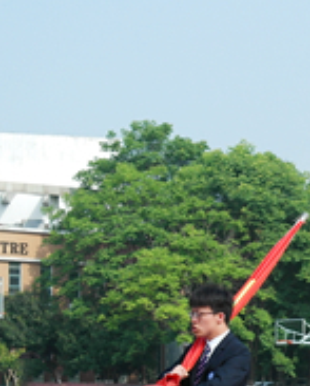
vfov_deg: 12.5
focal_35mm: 153
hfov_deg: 9.6
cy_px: 345
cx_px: 582
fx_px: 1750
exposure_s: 1/250
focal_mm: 30
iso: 100
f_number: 6.3
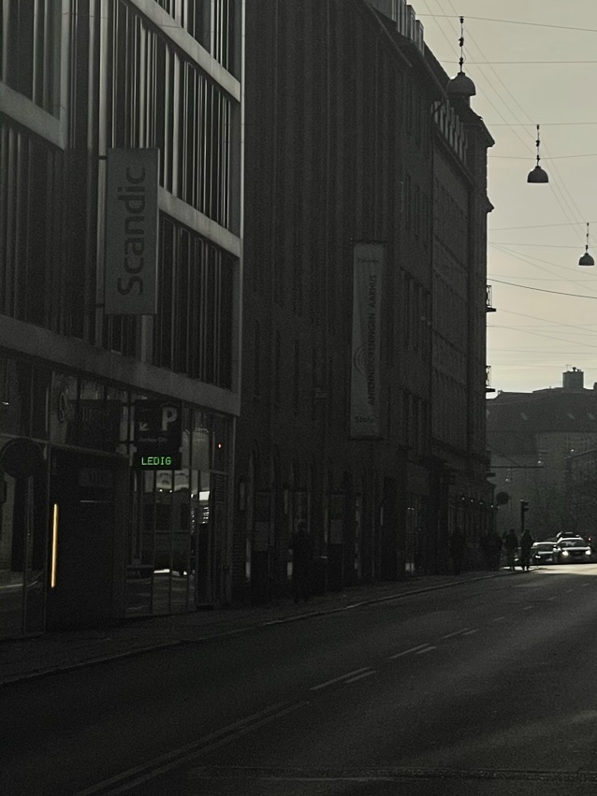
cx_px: 718
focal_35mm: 154
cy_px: 152
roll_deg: +0.3
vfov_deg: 12.8
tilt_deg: +6.6
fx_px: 3542
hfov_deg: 9.5
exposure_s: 1/11236
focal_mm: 7.5
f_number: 2.2
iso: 25
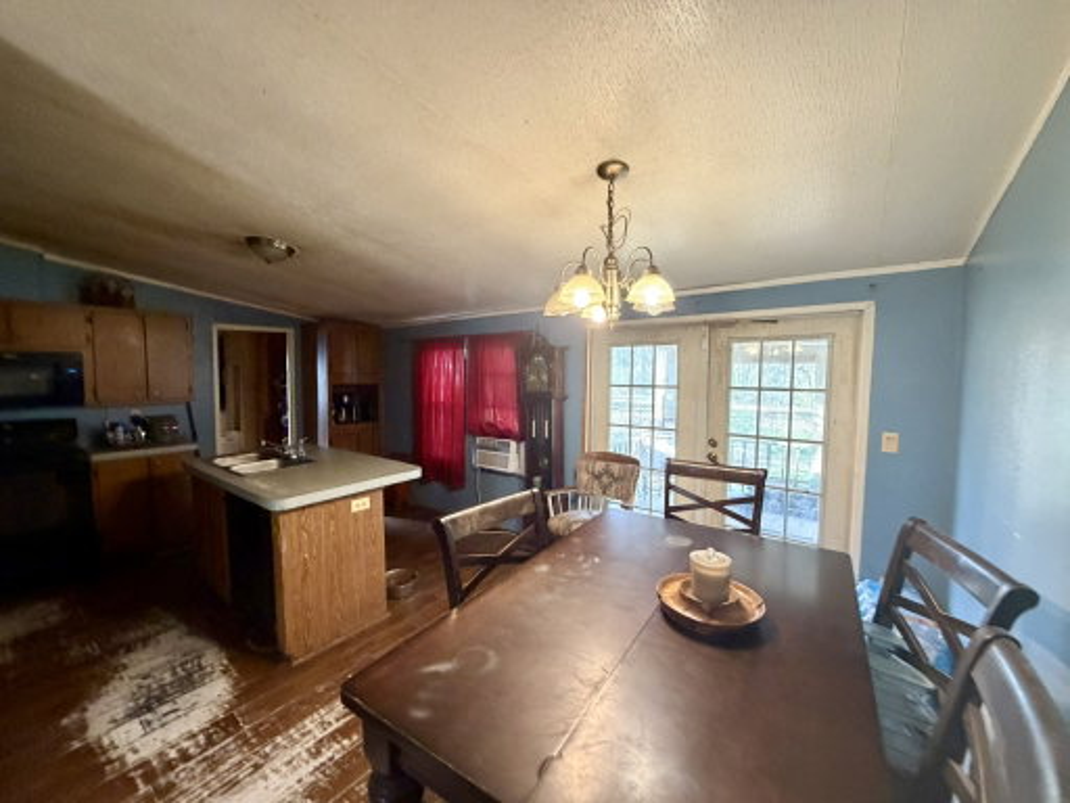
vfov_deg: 85.7
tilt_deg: -5.2
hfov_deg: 102.1
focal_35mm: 14
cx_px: 535
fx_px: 433
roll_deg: +0.1
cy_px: 402
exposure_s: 1/60
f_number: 2.2
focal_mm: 2.22
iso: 500
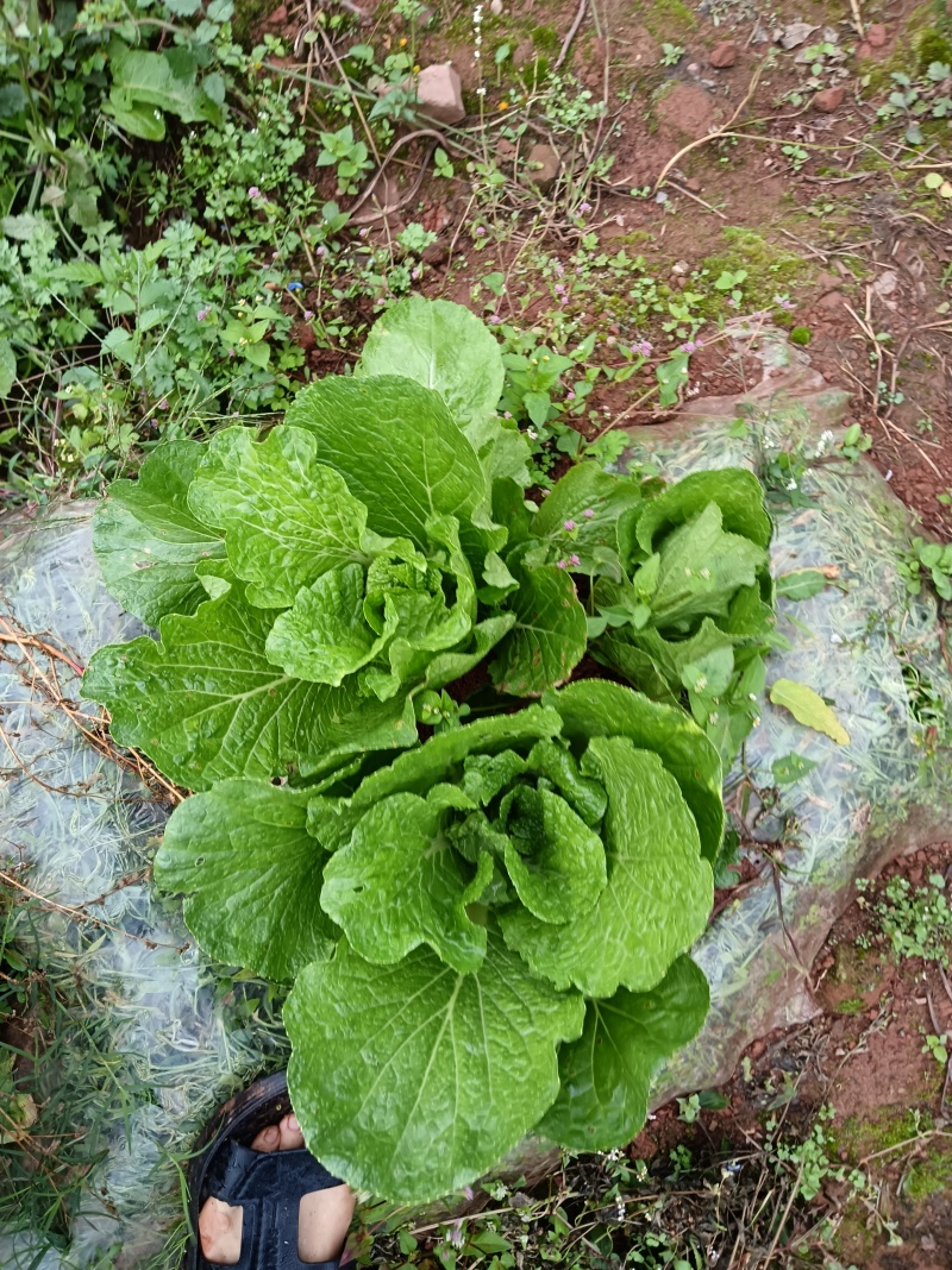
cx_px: 476
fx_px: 991
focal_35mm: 27
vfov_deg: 65.3
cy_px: 635
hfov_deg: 51.3
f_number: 1.8
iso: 136
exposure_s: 1/100
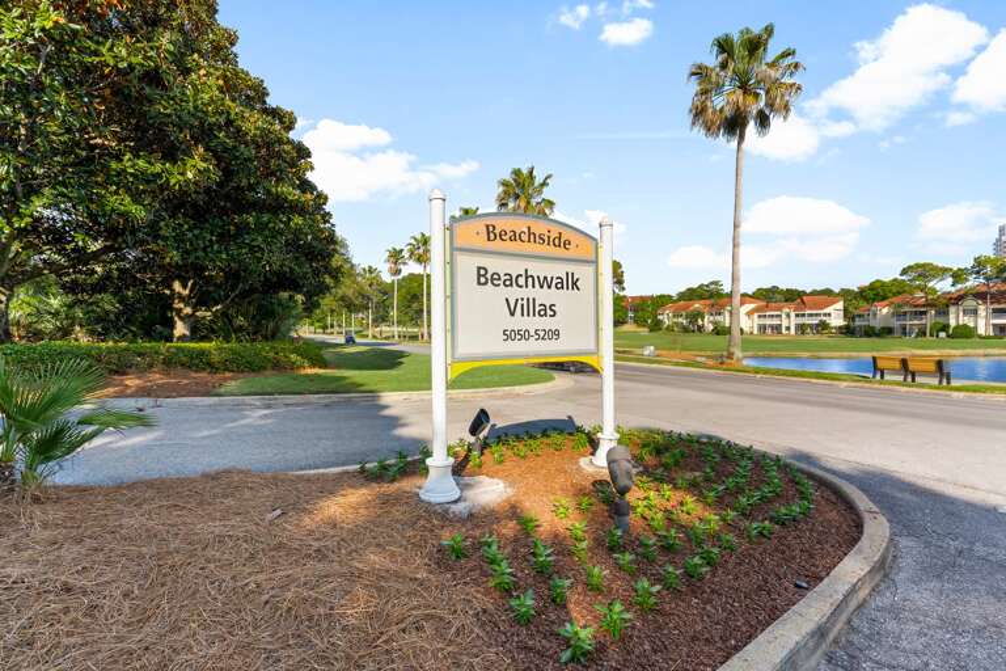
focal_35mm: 16
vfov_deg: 74.1
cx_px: 503
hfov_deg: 97.1
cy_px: 336
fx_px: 444
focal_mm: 15.9
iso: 400
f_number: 8
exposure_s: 1/320
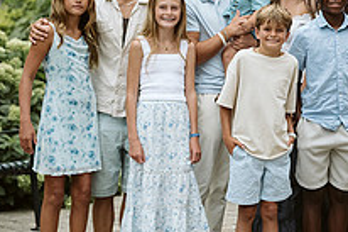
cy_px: -9
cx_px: 370
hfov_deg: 14.3
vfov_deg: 9.6
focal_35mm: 141
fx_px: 1362
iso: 1000
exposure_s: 1/400
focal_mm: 50
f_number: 2.8
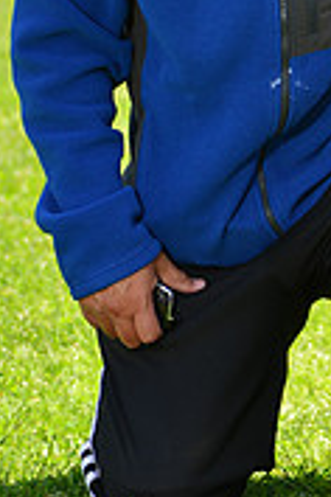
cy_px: -160
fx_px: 5254
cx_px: 498
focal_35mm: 381
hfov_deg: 3.6
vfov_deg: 5.4
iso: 100
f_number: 5
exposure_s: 1/250
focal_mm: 116
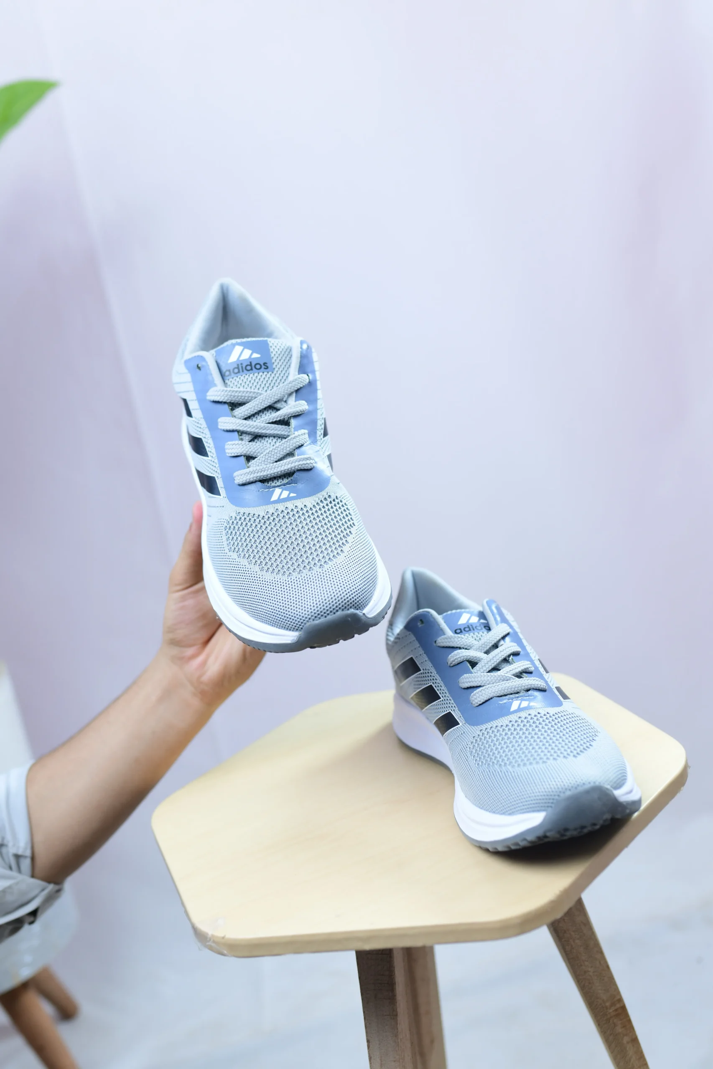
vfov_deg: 46.4
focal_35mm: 42
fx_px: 1248
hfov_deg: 31.9
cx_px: 356
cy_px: 534
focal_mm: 35
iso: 250
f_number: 3.2
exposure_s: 1/100
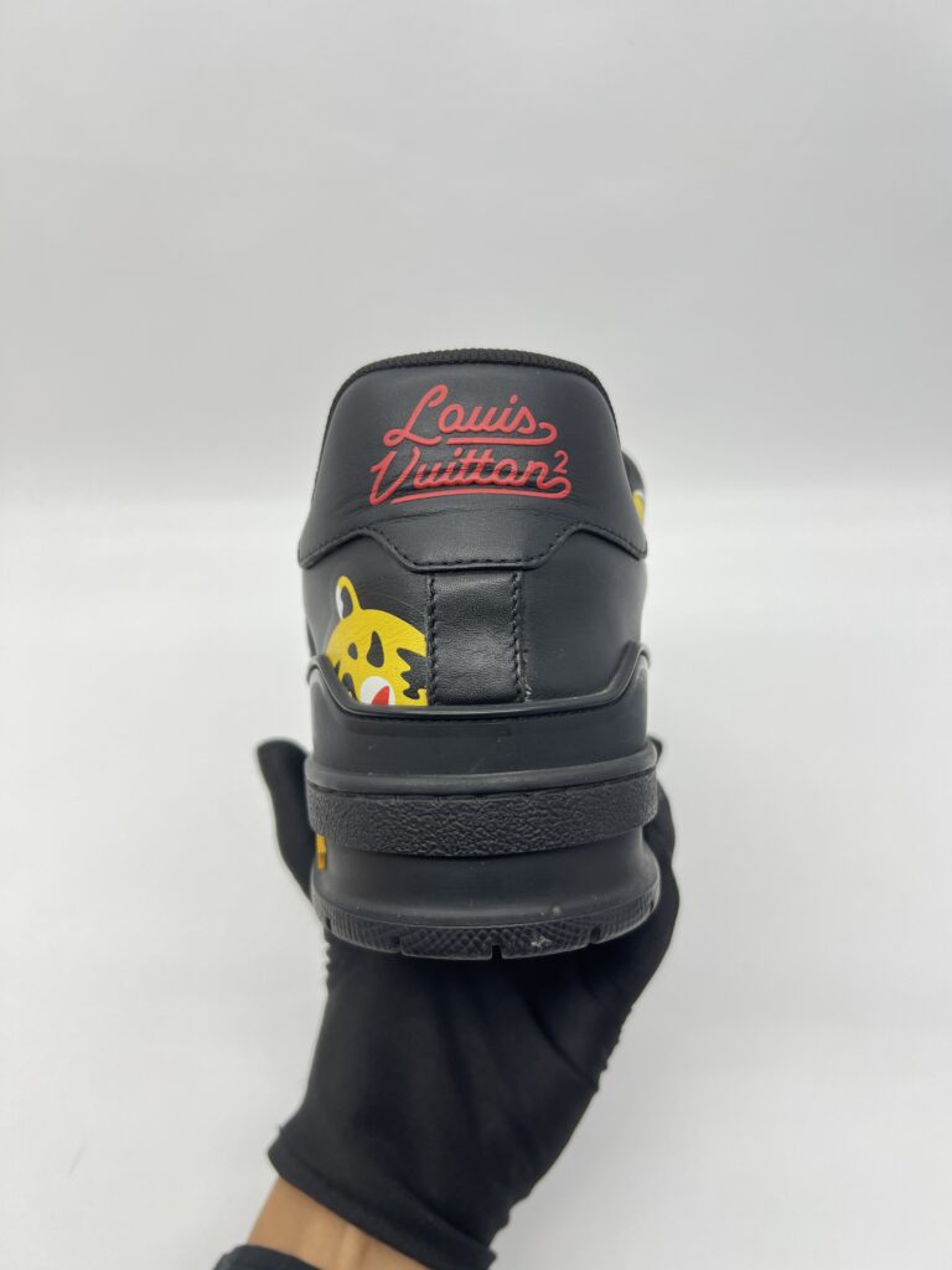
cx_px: 476
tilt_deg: -42.4
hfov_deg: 53.1
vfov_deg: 67.3
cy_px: 635
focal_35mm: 26
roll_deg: +4.5
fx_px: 953
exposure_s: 1/100
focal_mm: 5.7
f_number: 1.5
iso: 32
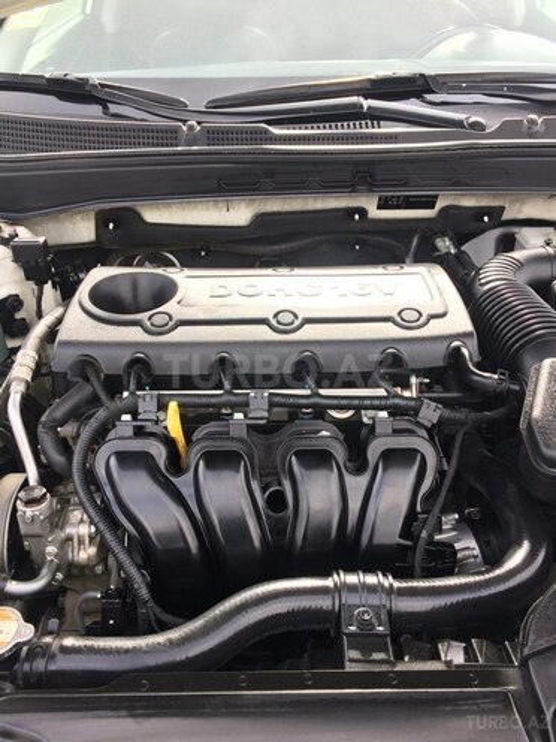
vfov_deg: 61.7
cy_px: 371
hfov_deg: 48.2
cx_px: 278
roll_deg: +2.0
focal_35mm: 29
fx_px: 621
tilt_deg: -31.2
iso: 32
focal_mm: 4.15
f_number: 2.2
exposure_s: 1/143
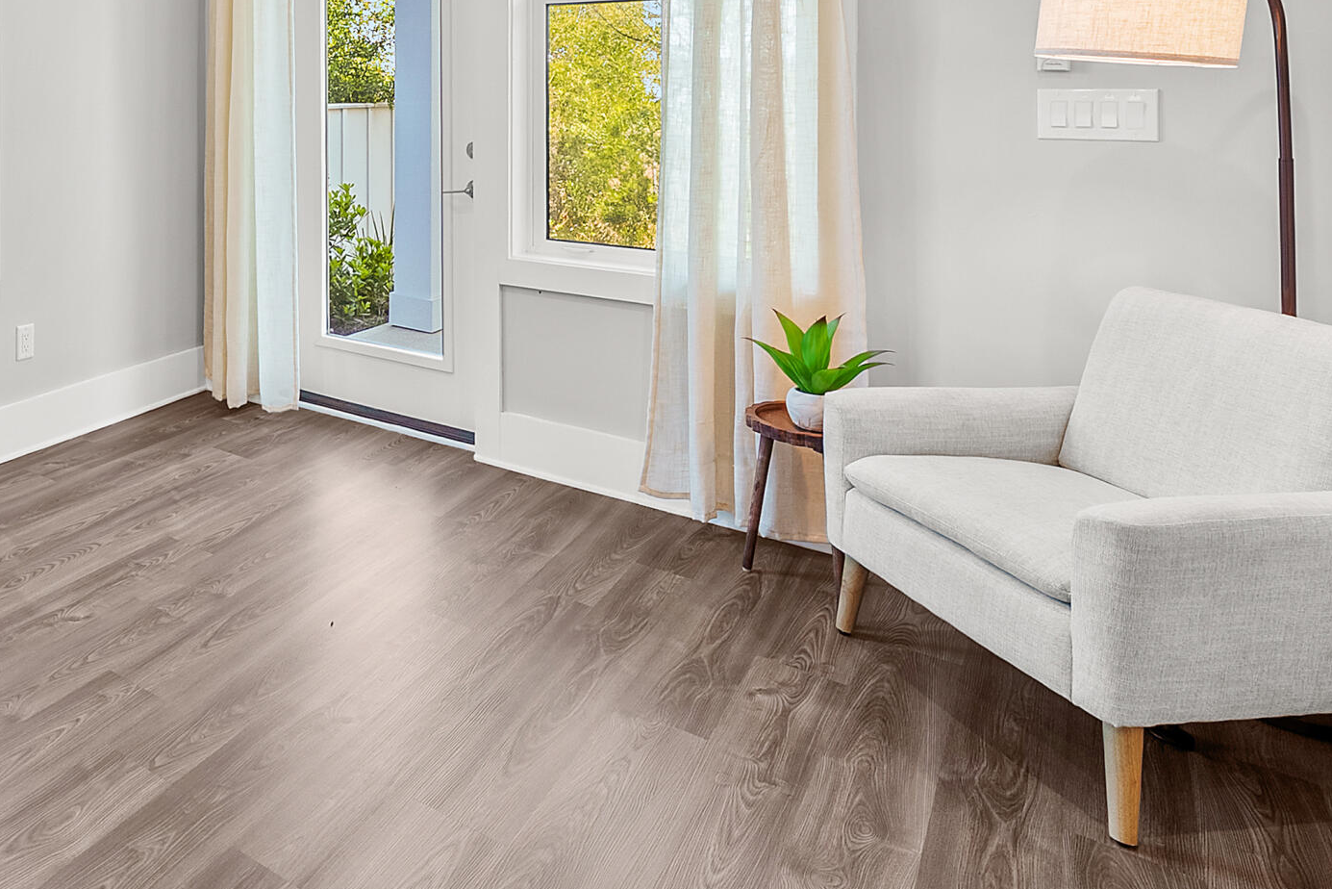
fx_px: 962
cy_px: 66
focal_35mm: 26
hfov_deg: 59.9
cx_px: 155
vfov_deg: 44.5
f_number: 7.1
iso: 160
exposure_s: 1/4
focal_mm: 12
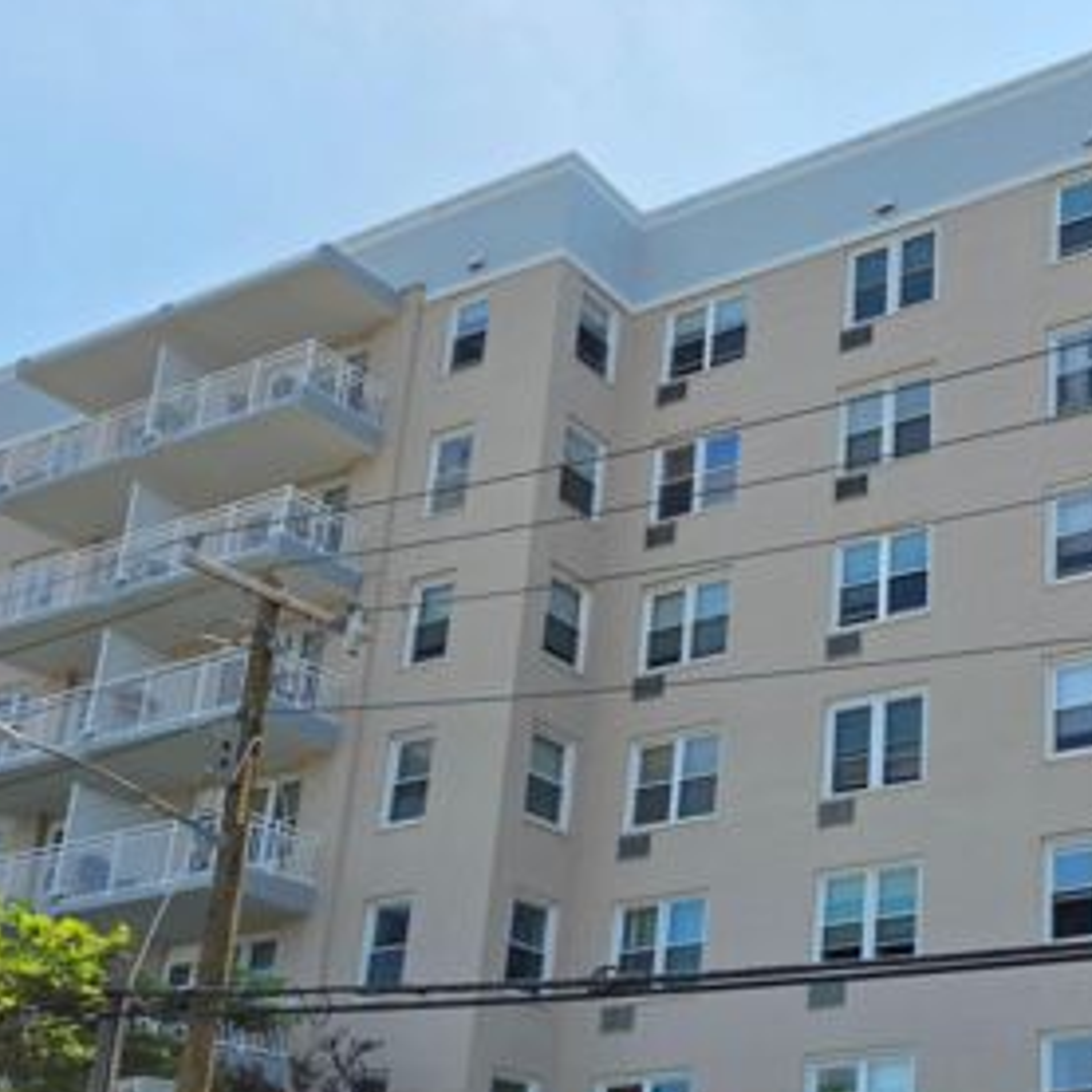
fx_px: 1677
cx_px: 1057
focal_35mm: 47
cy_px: 836
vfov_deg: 35.2
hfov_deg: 33.4
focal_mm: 6.3
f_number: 1.7
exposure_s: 1/4434
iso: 80
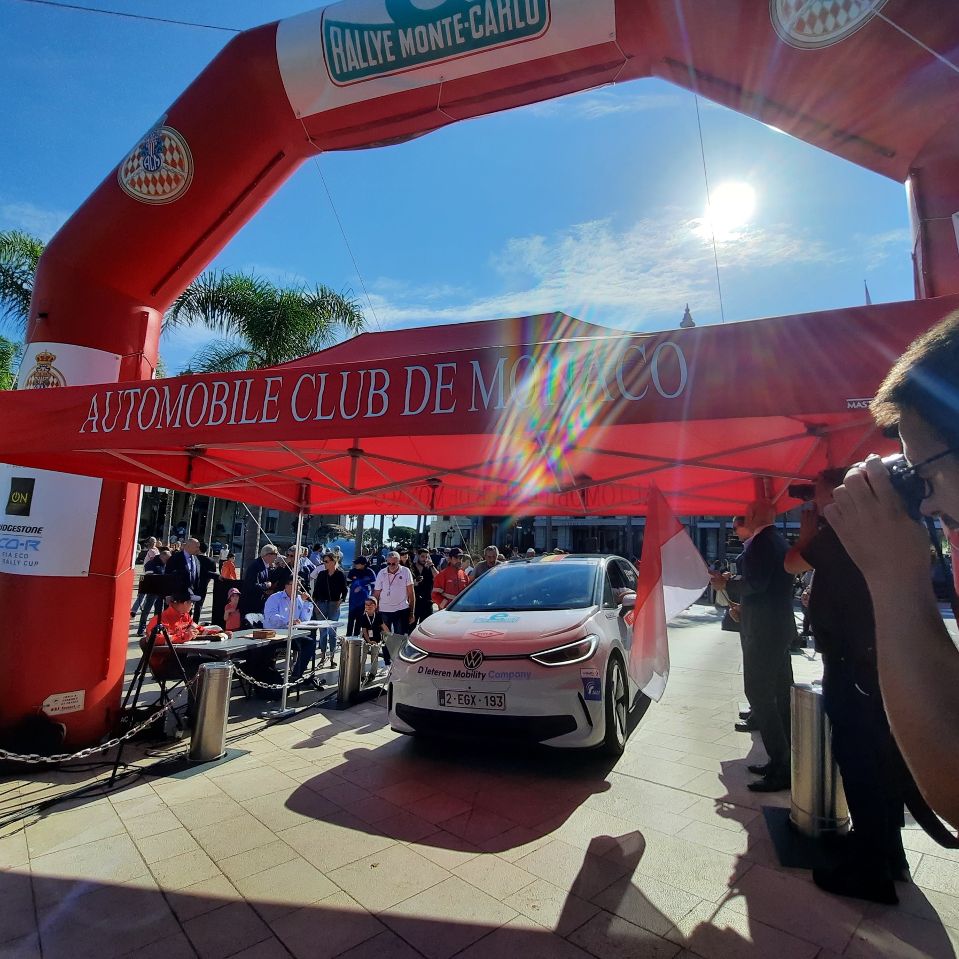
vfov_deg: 87.4
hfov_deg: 87.4
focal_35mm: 16
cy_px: 470
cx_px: 481
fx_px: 501
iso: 40
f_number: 2.2
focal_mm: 1.74
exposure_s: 1/2632
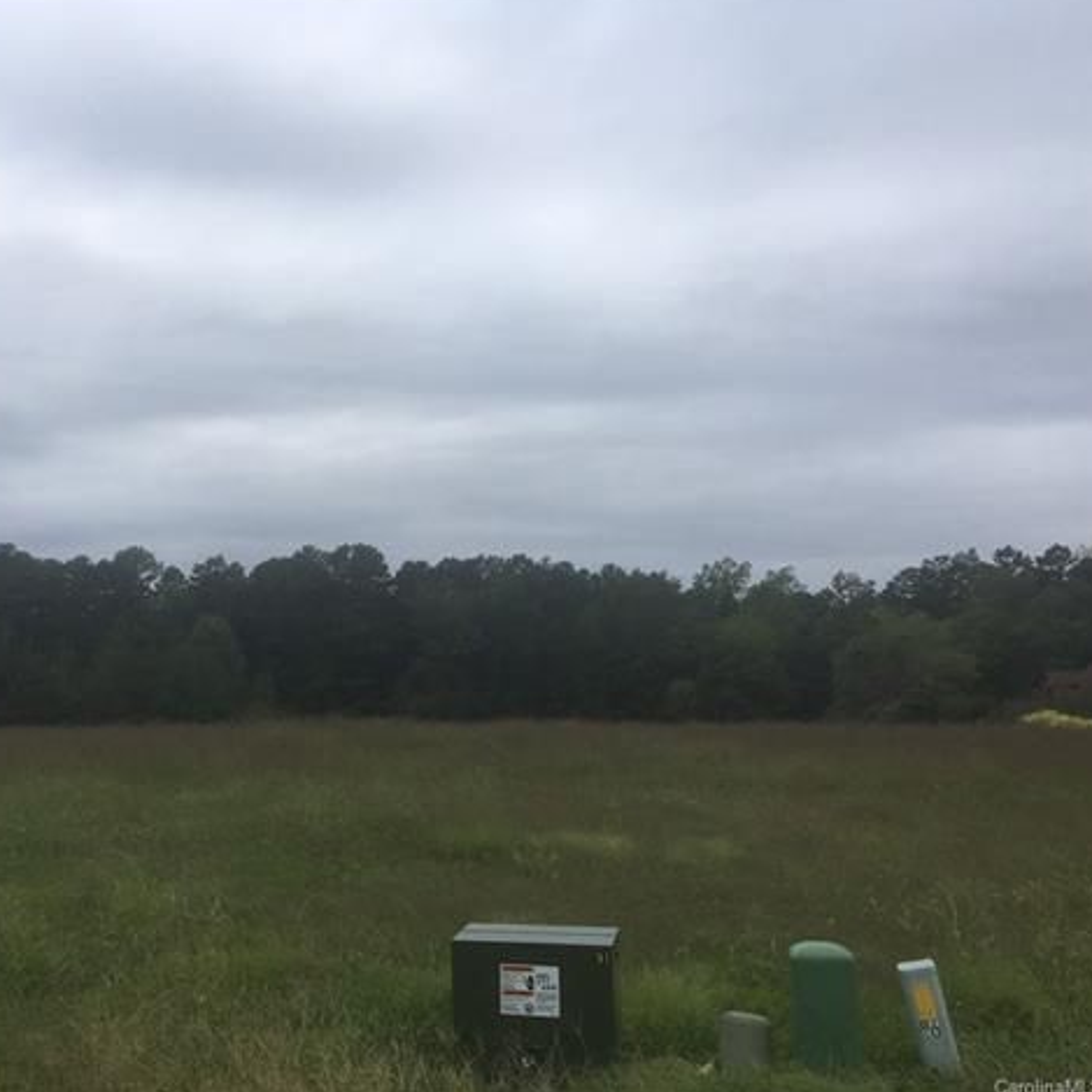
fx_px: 1249
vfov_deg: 47.2
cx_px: 417
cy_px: 543
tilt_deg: +7.0
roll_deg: -1.5
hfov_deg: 46.8
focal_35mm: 35
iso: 25
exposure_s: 1/384
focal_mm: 4.15
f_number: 2.2
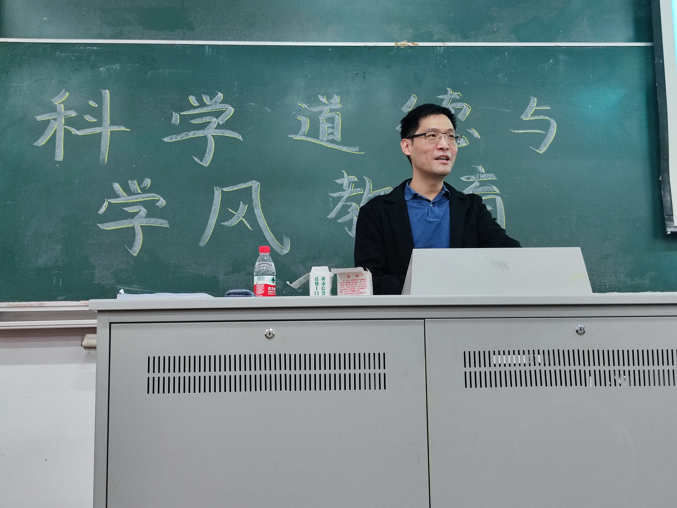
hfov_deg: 45.8
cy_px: 254
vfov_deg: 35.1
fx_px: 802
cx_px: 338
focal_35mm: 41
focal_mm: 6.72
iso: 275
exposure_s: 1/50
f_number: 1.69
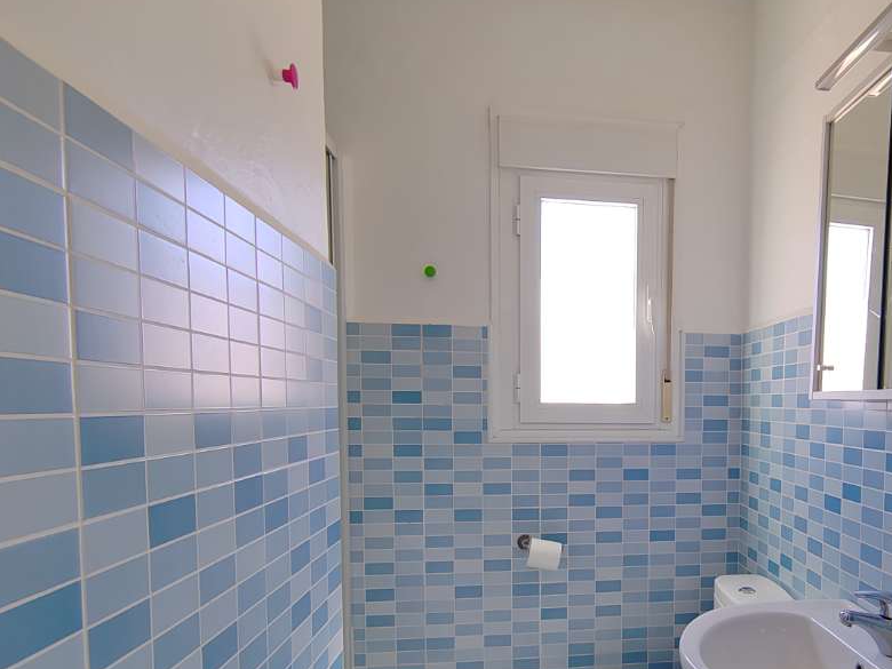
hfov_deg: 66.3
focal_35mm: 25
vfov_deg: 53.8
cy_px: 447
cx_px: 637
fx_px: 644
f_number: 2.2
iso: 100
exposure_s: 1/50
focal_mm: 2.16
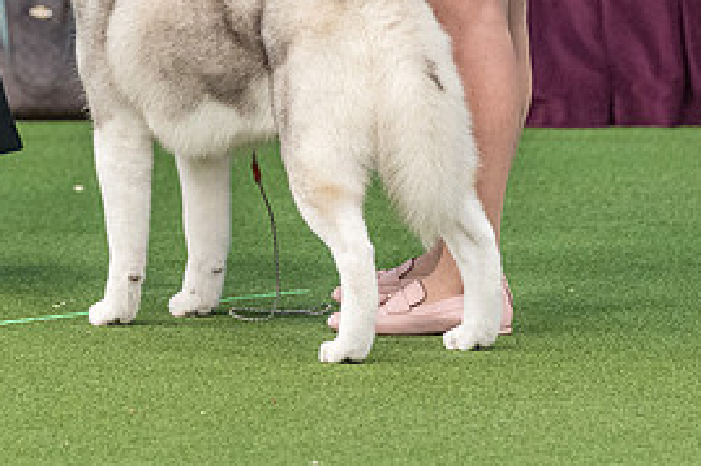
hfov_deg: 4.6
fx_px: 8757
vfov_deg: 3.0
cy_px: -78
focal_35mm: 450
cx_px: 155
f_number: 3.5
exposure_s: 1/250
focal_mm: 179
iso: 3200
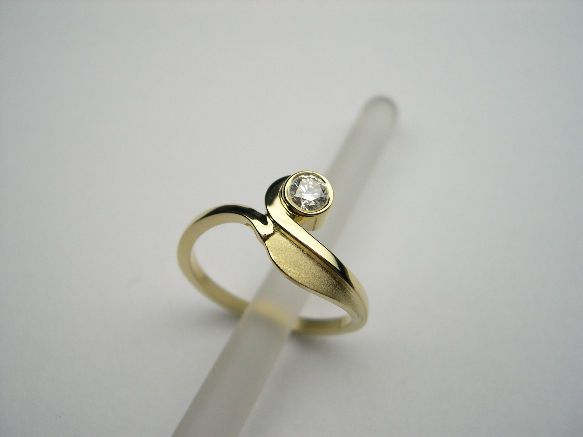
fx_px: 640
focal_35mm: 38
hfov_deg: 49.0
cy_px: 218
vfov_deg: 37.7
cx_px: 292
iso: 100
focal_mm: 8
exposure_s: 1/307
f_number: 2.8
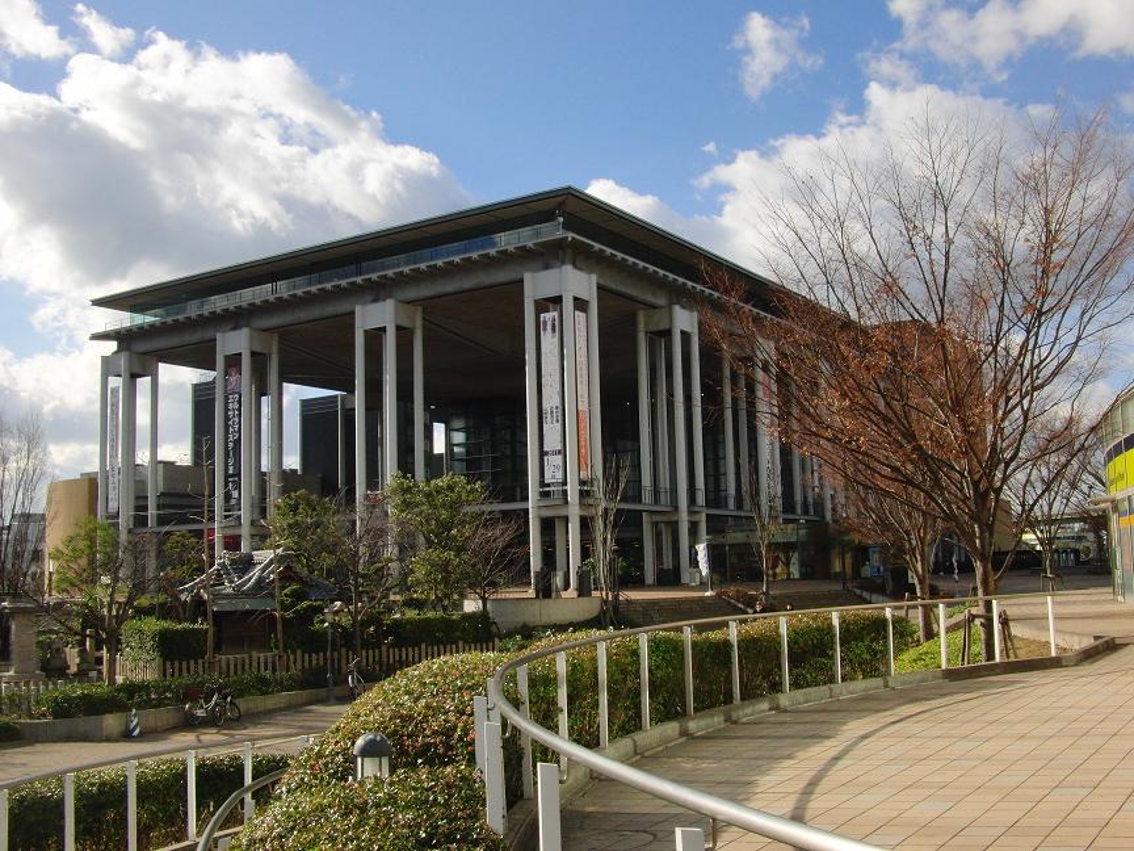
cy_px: 426
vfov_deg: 38.7
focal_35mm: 37
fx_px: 1212
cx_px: 567
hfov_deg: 50.1
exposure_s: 1/320
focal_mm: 6.42
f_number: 8.5
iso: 100
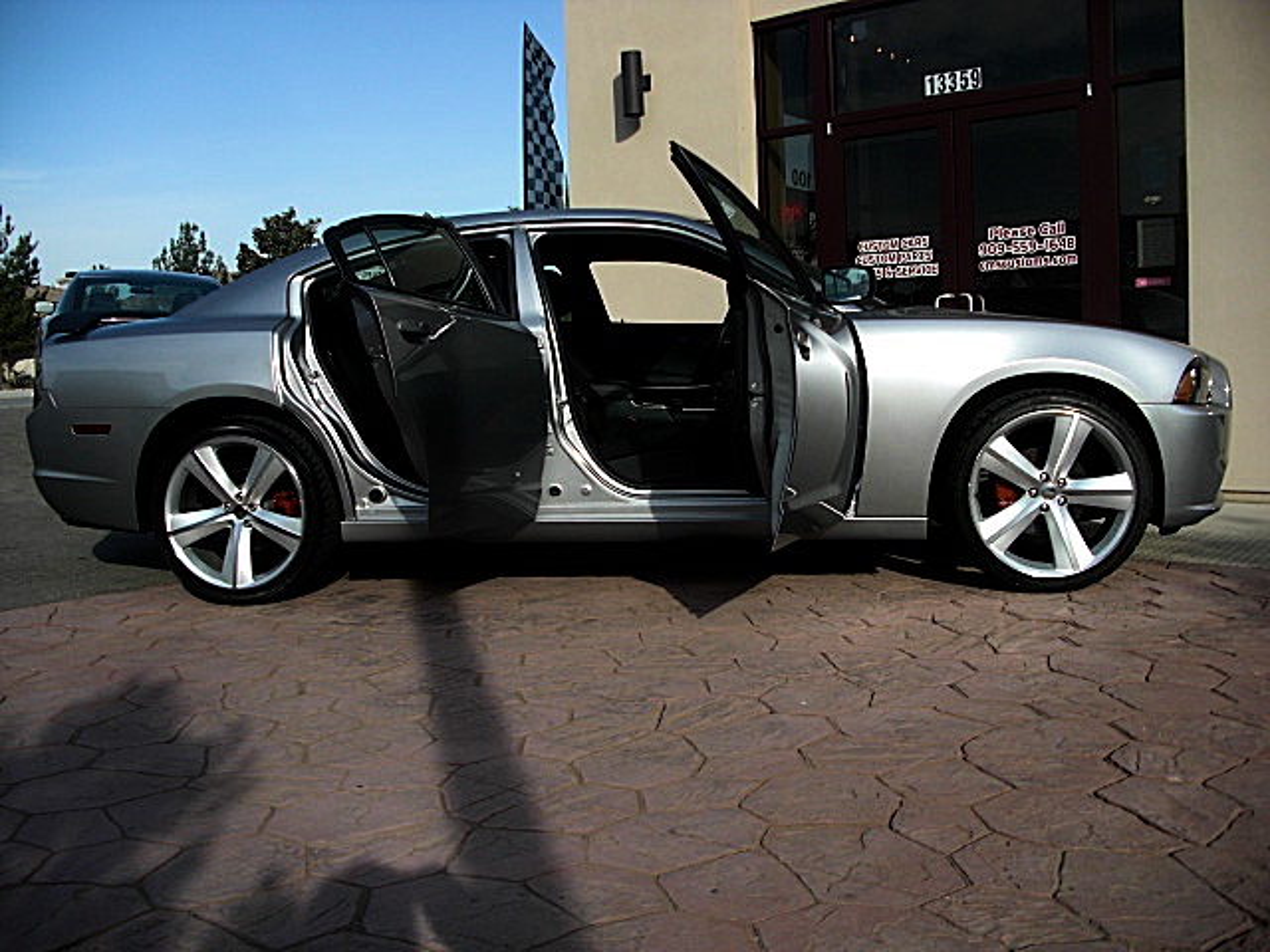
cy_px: 476
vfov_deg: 39.7
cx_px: 635
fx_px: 1321
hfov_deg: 51.4
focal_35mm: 36
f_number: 2.8
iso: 50
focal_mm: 6.3
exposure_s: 1/800
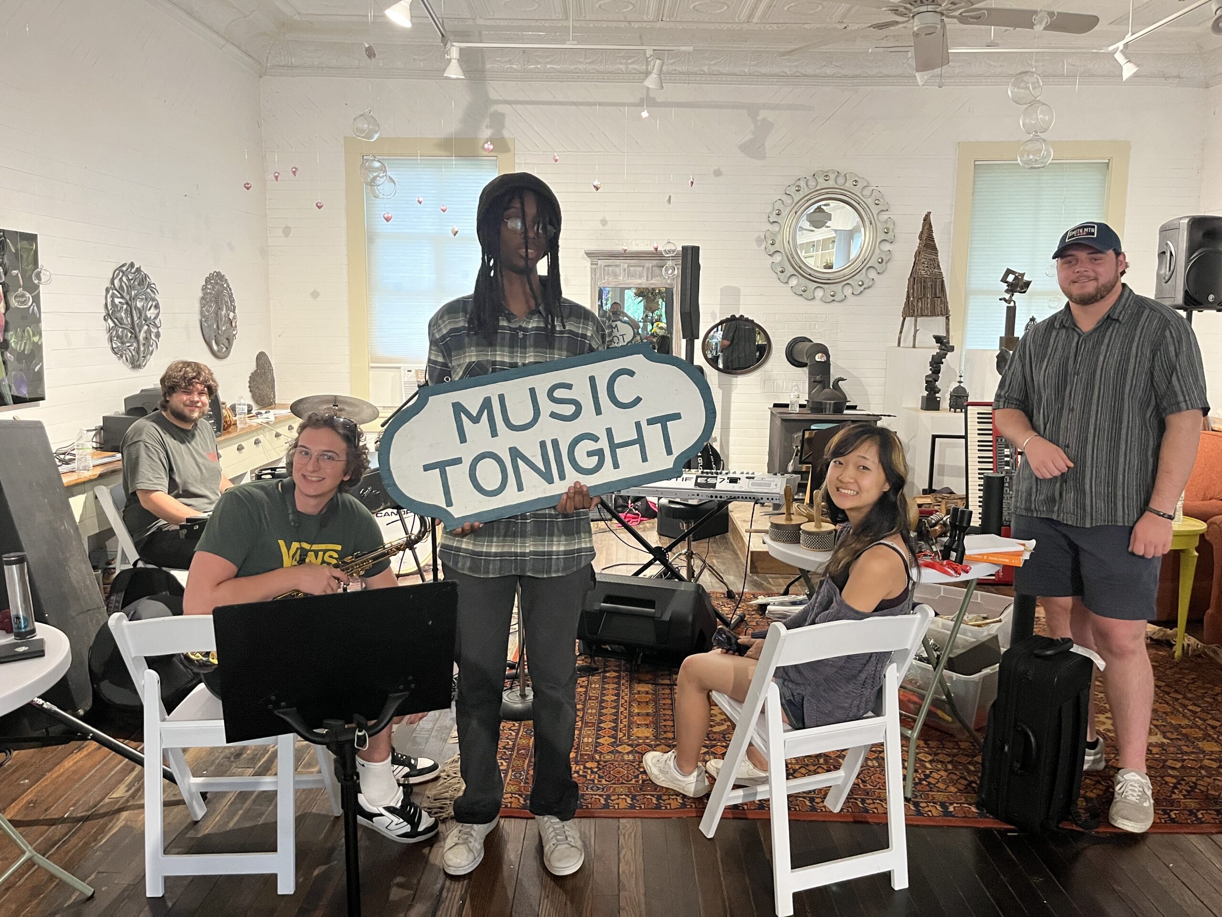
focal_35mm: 26
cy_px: 458
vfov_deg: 53.1
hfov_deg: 67.3
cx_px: 611
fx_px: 918
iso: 400
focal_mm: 5.1
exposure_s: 1/60
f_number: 1.6
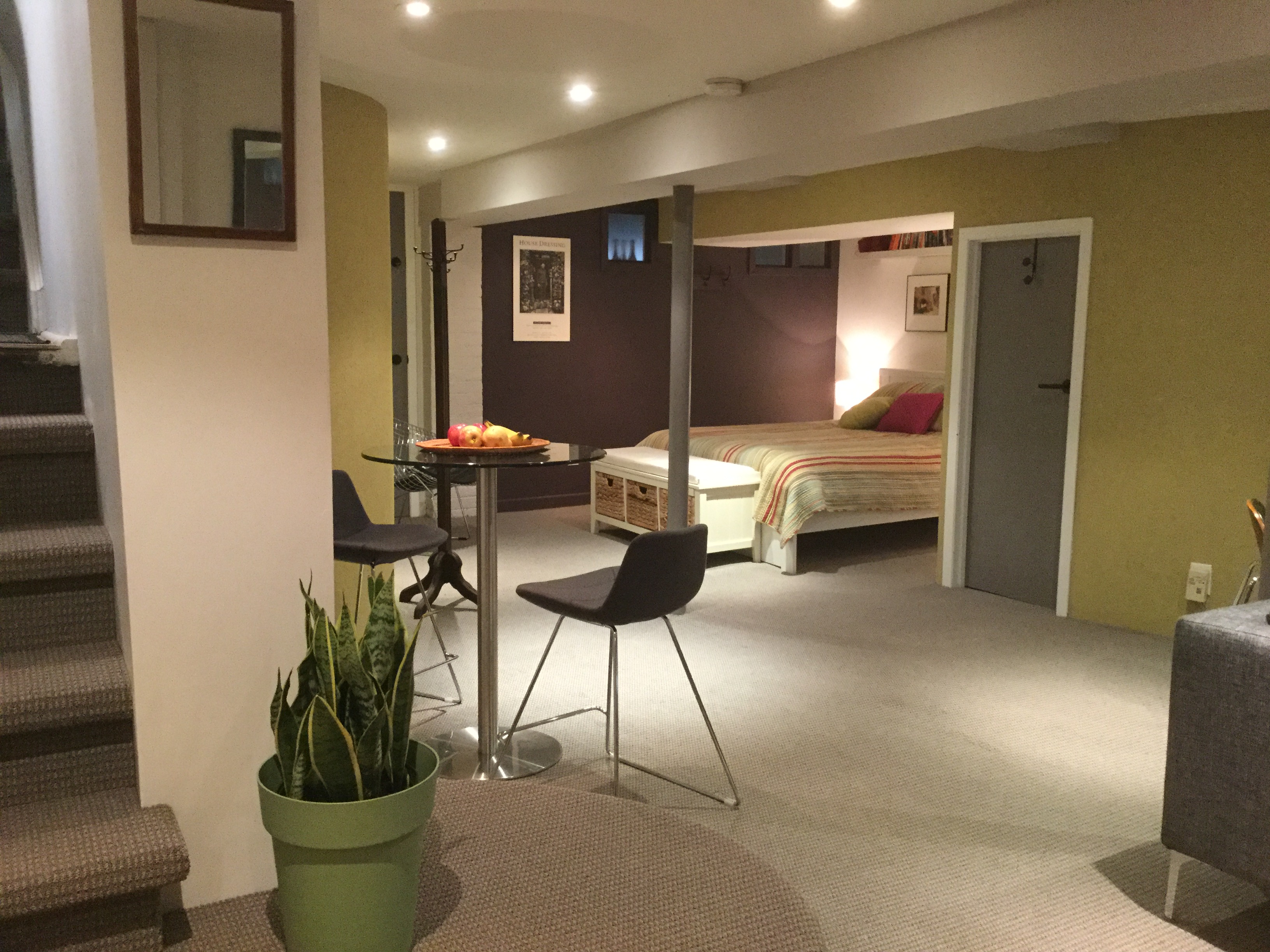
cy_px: 476
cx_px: 635
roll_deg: -1.9
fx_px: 1137
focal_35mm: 31
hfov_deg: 58.4
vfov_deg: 45.4
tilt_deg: -8.1
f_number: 2.4
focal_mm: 3.3
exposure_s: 1/15
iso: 250
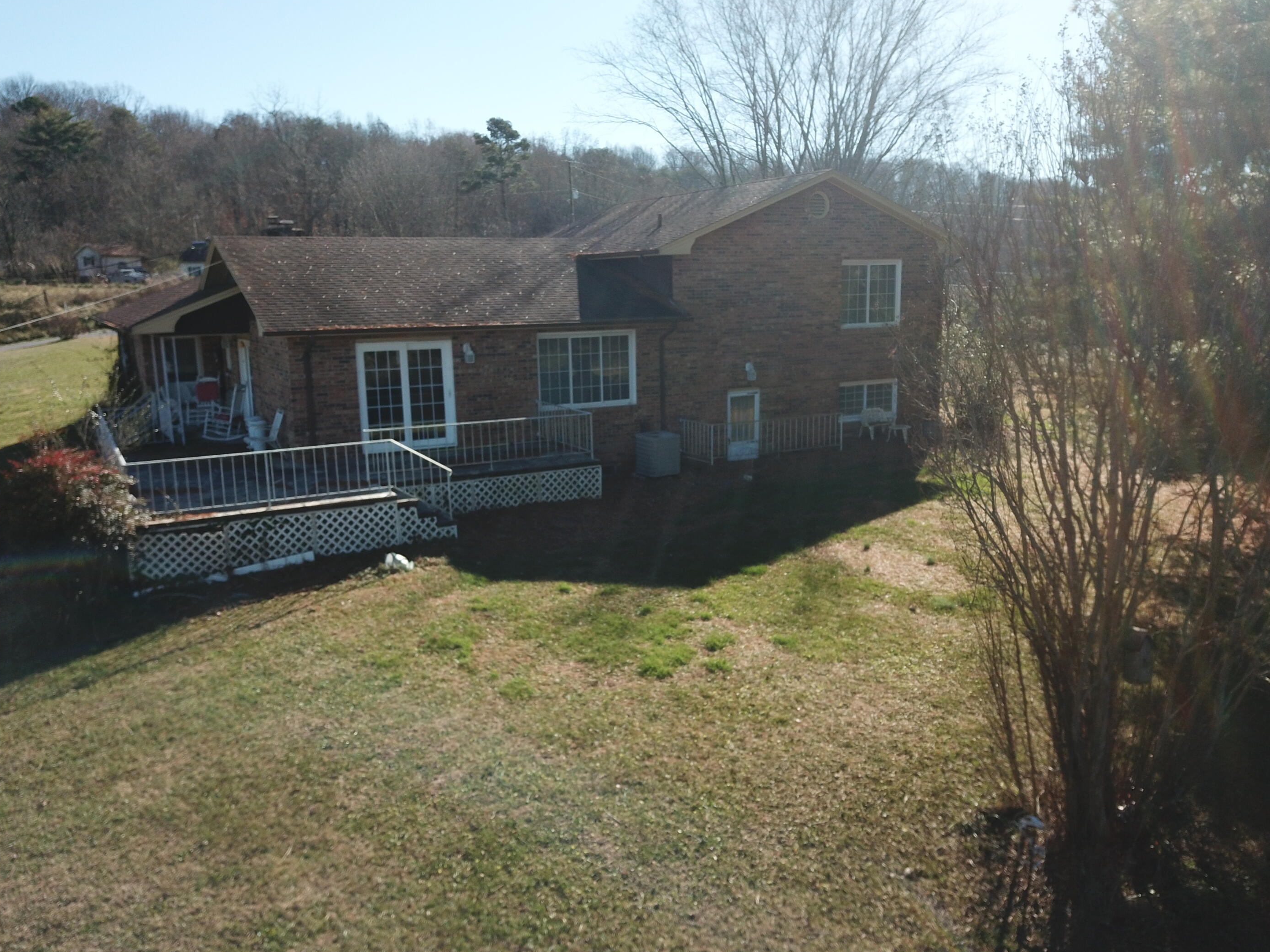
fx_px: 1027
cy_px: 487
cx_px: 626
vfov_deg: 49.7
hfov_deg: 63.4
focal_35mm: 28
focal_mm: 4.73
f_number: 2.2
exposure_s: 1/100
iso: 100
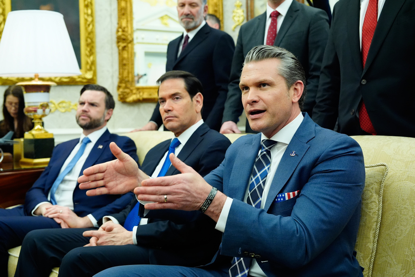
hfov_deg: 47.4
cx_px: 208
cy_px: 138
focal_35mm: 41
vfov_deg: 32.6
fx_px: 473
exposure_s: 1/320
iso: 4000
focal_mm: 41
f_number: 4
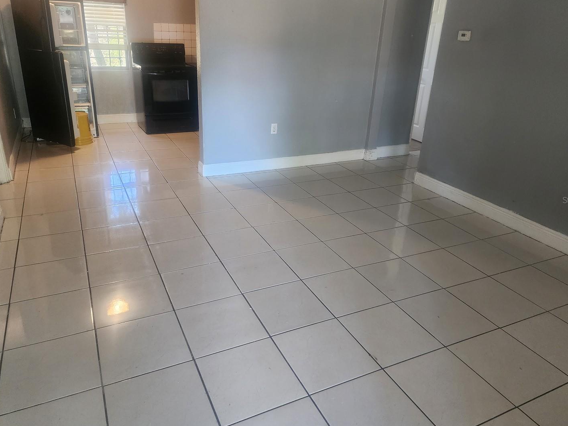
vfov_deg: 53.0
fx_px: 427
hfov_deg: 67.3
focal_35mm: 26
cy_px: 200
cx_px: 279
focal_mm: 6.4
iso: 800
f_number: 1.8
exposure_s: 1/120
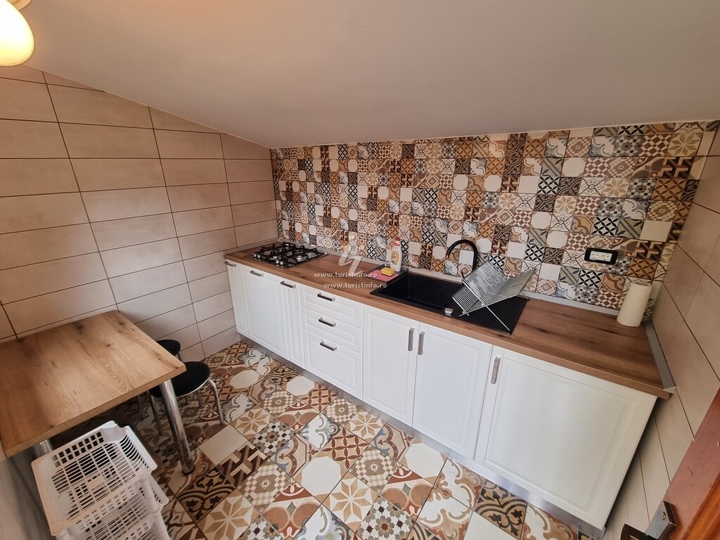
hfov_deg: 106.2
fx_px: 270
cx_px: 360
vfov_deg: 89.9
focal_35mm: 13
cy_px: 270
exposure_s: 1/100
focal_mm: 2.2
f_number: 2.2
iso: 50
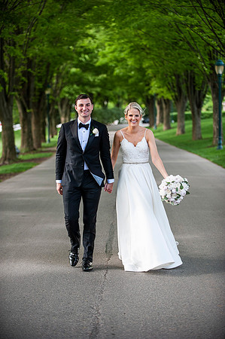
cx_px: 112
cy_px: 170
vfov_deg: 20.8
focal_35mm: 98
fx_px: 921
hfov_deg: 13.9
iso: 640
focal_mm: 98
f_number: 2.8
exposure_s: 1/1600
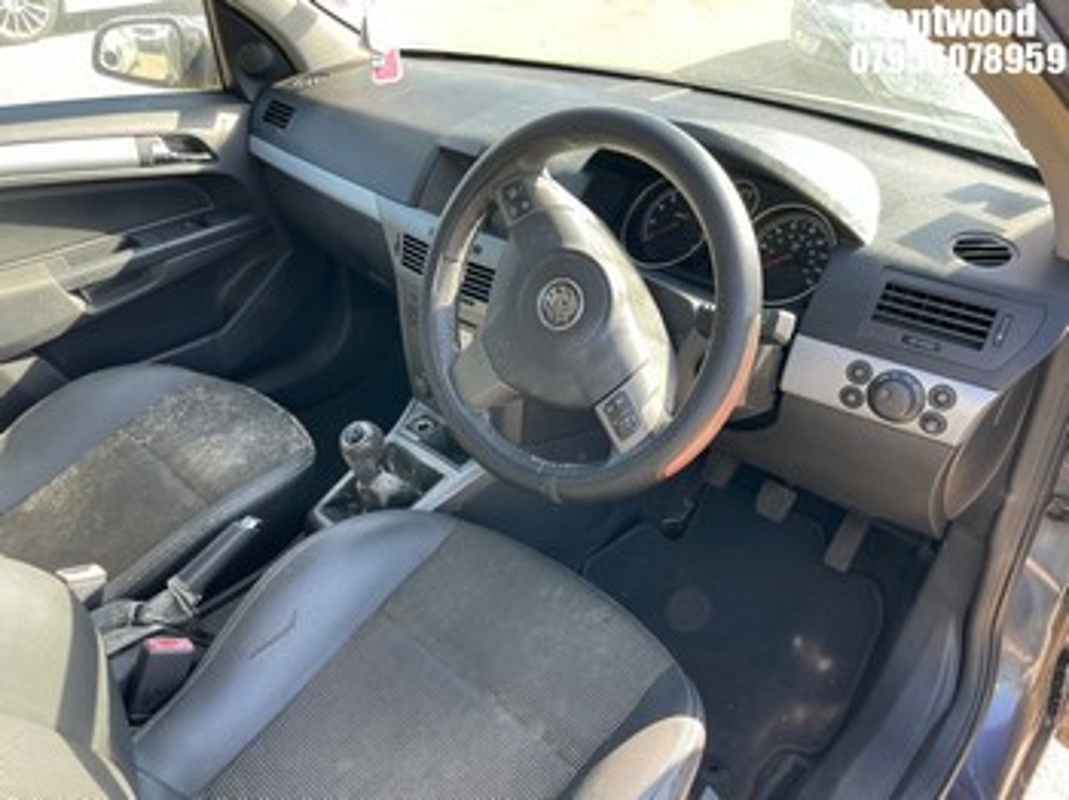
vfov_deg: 53.0
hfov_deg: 67.3
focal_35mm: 26
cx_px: 534
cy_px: 400
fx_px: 802
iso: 40
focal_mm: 4.2
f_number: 1.6
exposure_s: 1/121
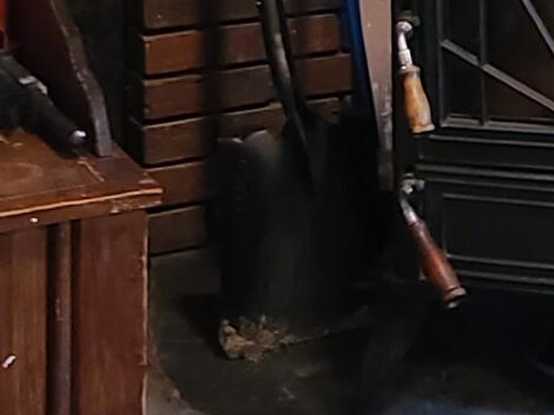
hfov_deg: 23.0
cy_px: -264
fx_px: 1328
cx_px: 495
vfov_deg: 15.8
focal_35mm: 83
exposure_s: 1/40
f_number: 2.2
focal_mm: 2.2
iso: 400
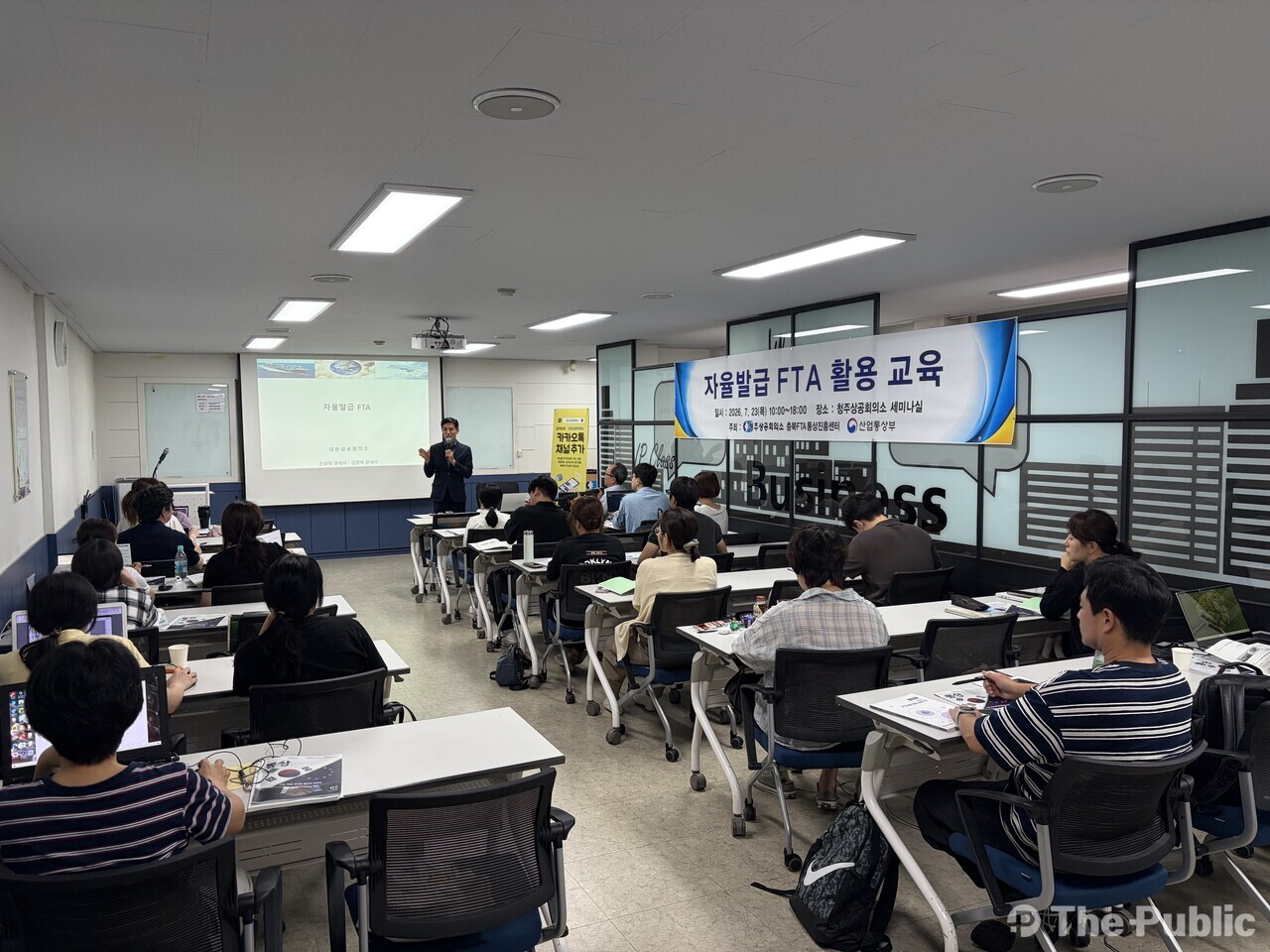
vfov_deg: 53.1
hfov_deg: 67.3
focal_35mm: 26
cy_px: 476
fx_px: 954
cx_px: 635
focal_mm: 5.96
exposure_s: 1/120
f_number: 1.6
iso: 160
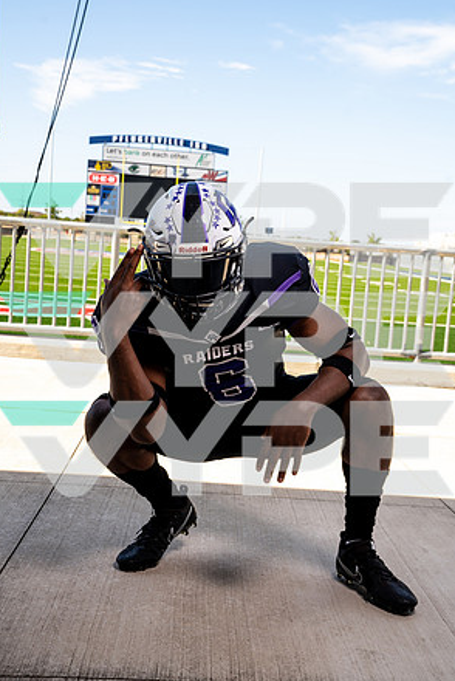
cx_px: 228
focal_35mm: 47
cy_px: 340
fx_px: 890
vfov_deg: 41.9
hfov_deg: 28.7
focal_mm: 46
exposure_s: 1/125
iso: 100
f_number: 8
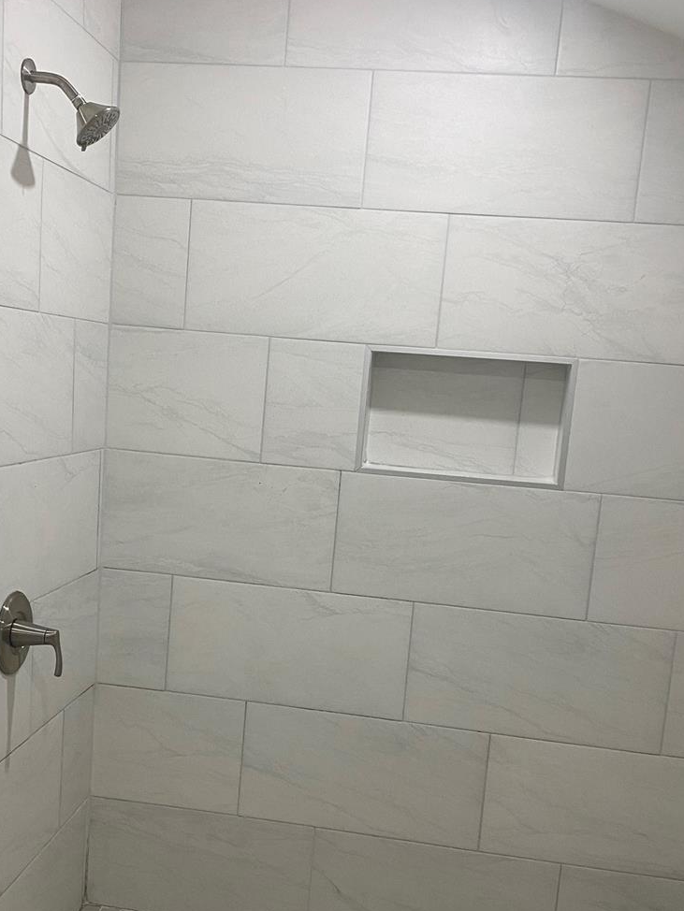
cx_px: 289
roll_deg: -3.8
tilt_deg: -8.5
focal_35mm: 41
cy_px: 556
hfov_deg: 35.1
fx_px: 1080
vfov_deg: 45.5
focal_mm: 4.25
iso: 80
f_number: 1.8
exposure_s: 1/60
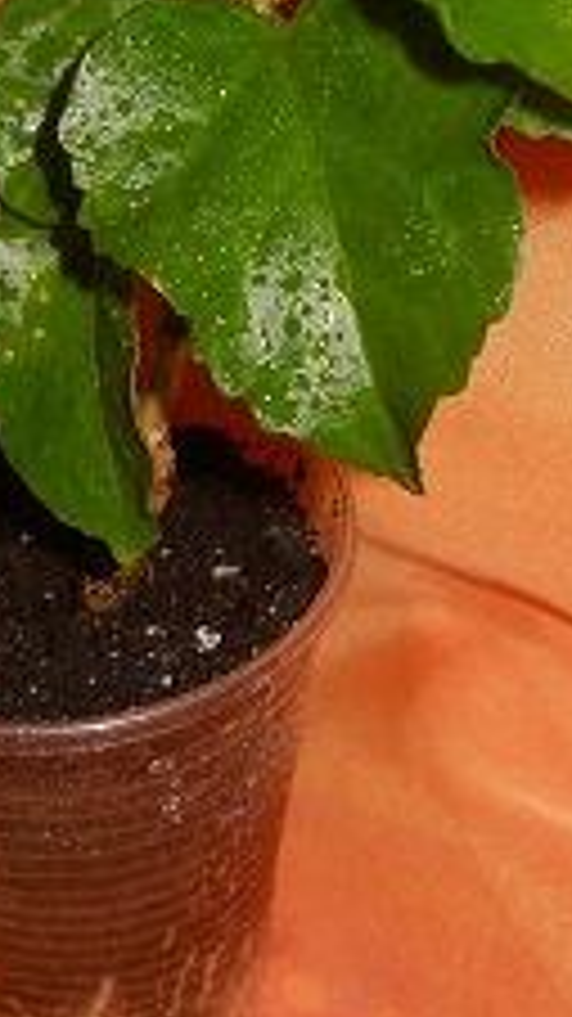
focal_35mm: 79
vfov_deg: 26.8
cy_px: 423
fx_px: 2132
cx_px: 252
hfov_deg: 15.3
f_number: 5.5
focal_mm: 6.72
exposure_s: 1/30
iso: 80
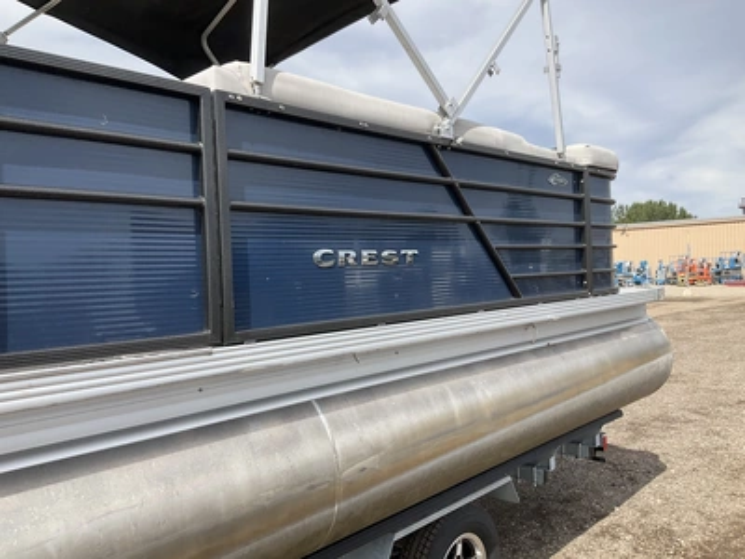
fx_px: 624
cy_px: 280
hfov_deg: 61.7
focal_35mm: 29
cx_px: 372
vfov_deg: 48.2
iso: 25
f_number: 1.8
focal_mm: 3
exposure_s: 1/1577
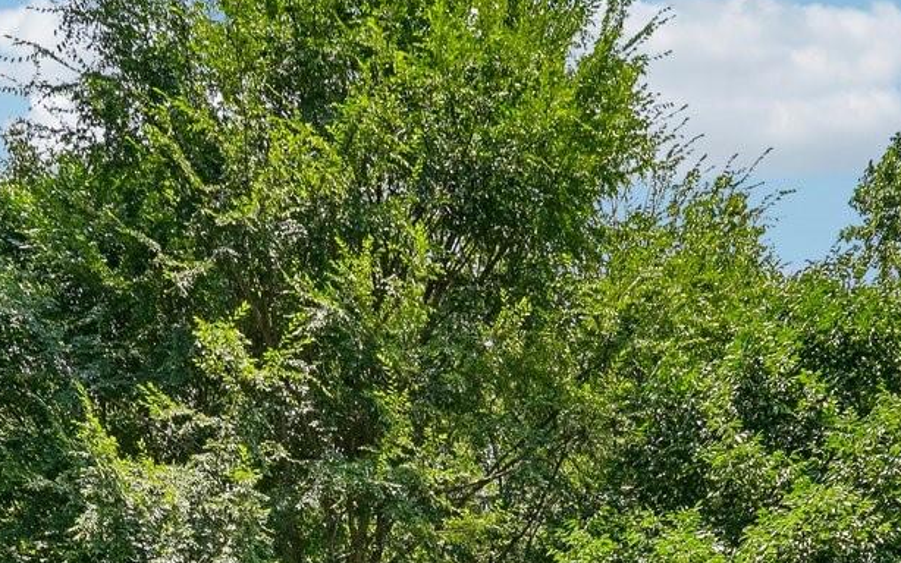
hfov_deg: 39.5
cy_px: 921
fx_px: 1253
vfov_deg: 20.4
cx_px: 406
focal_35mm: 51
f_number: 8
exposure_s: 1/60
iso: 100
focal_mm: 10
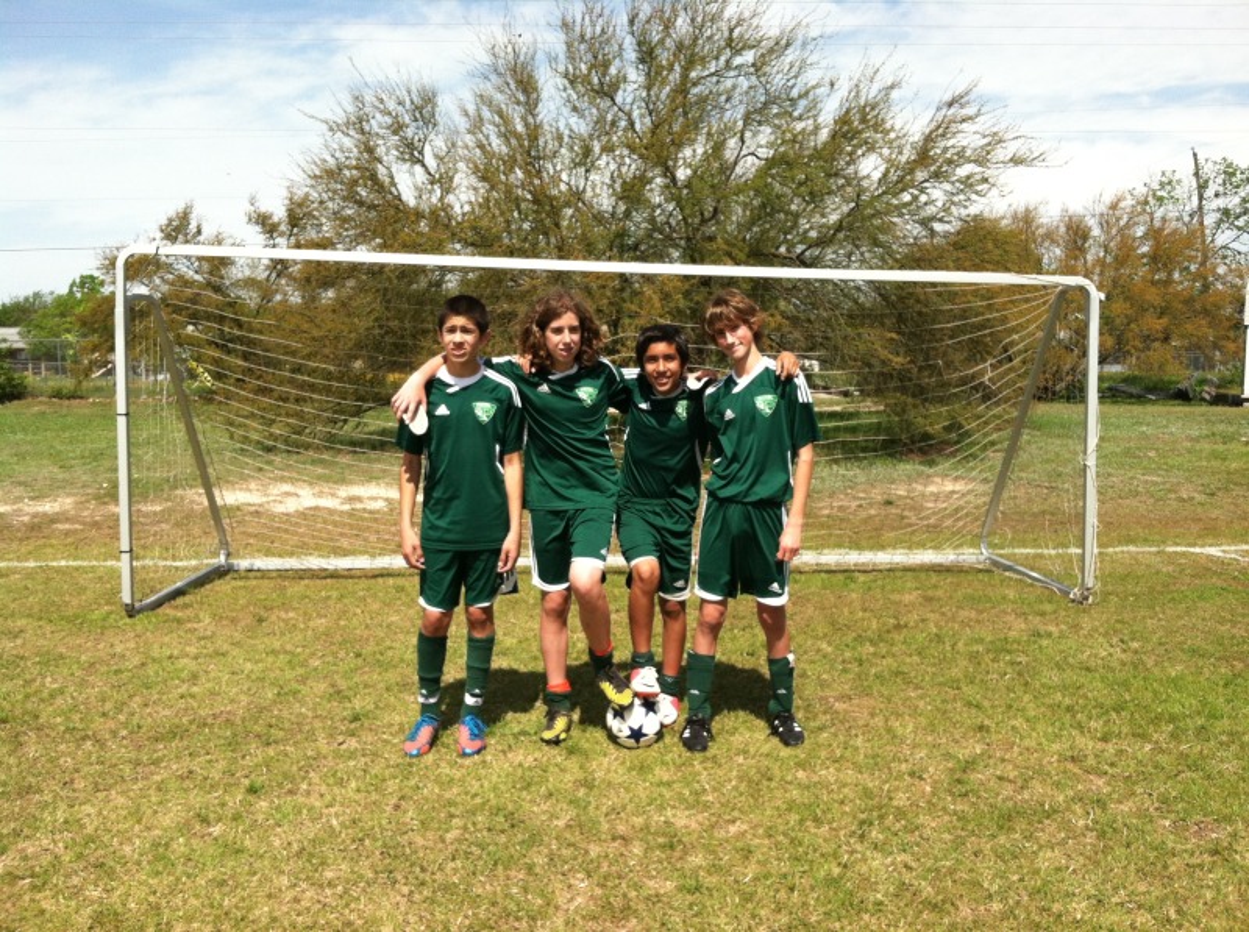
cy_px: 466
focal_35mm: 35
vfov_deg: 40.6
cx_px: 624
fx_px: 1261
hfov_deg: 52.7
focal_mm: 3.85
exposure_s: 1/1144
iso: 80
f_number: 2.8
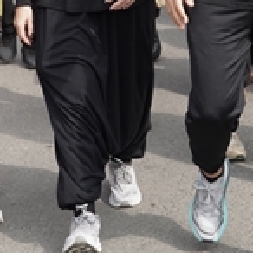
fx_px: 1108
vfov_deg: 12.6
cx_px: 147
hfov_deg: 13.0
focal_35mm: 134
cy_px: -91
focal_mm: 24
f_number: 4
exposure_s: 1/800
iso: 250
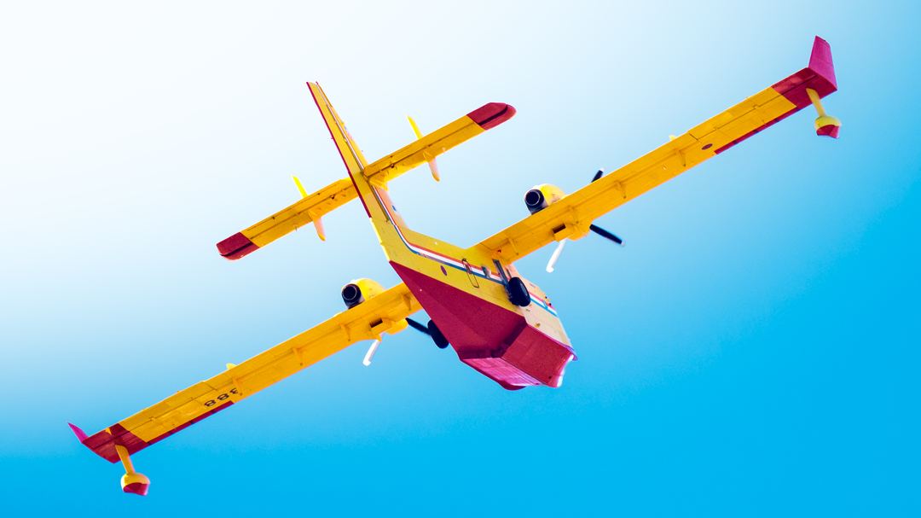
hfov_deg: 1.8
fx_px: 29229
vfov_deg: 1.0
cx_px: 528
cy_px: 240
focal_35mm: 1197
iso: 400
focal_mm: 470
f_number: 6.3
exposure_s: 1/2000
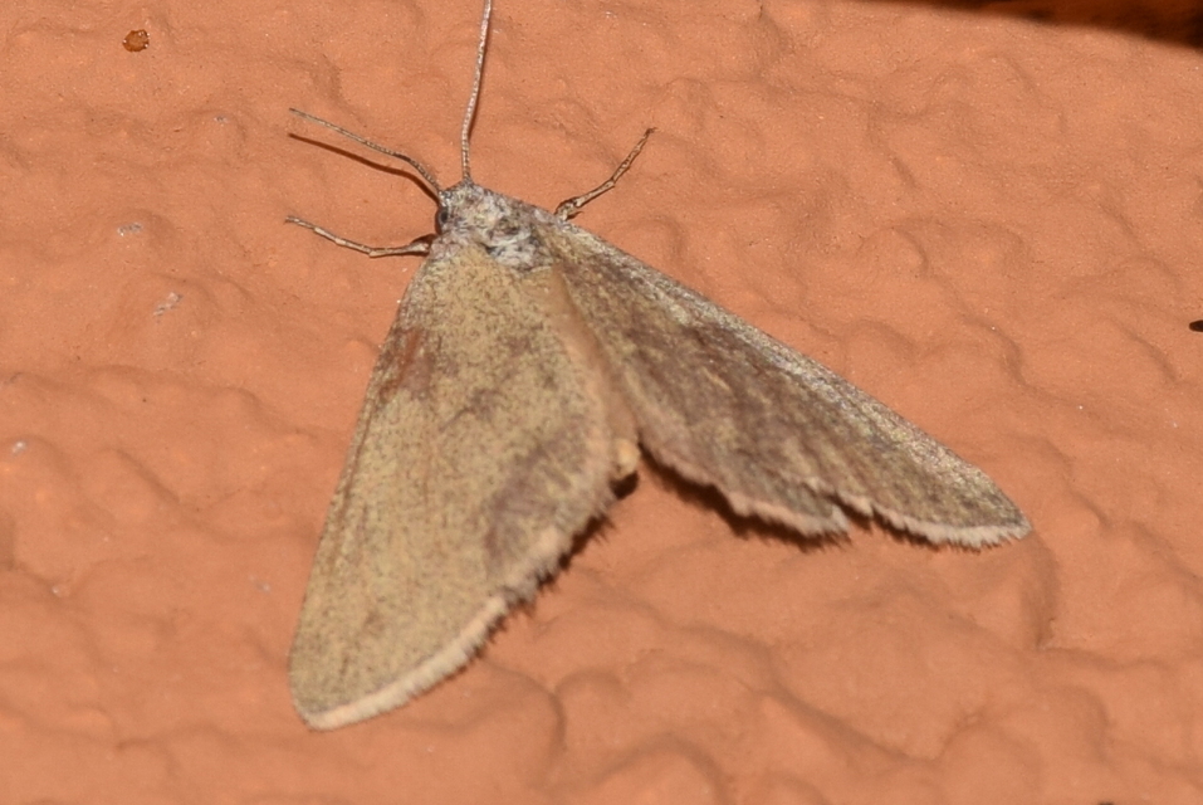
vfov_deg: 6.6
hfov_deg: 9.8
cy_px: 402
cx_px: 602
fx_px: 7024
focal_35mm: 210
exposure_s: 1/160
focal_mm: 140
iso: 100
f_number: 13
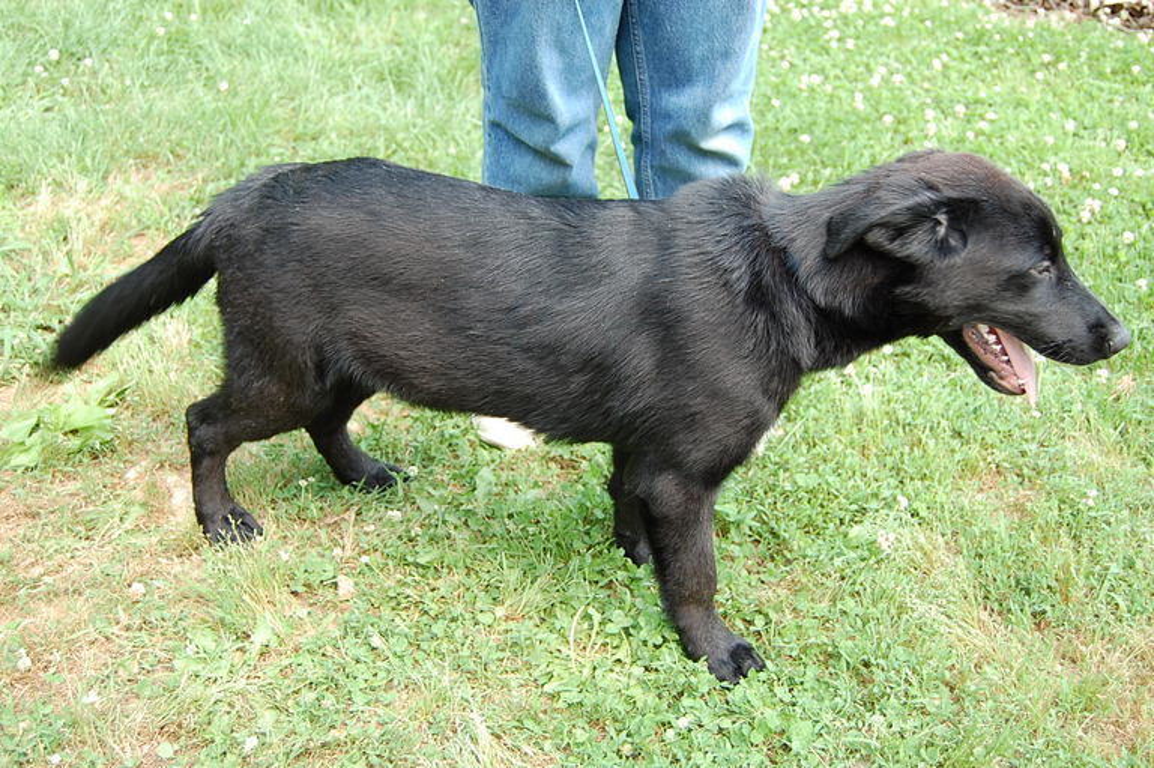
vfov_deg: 34.2
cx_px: 577
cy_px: 384
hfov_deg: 49.6
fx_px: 1249
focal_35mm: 39
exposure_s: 1/50
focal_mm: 26
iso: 200
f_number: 4
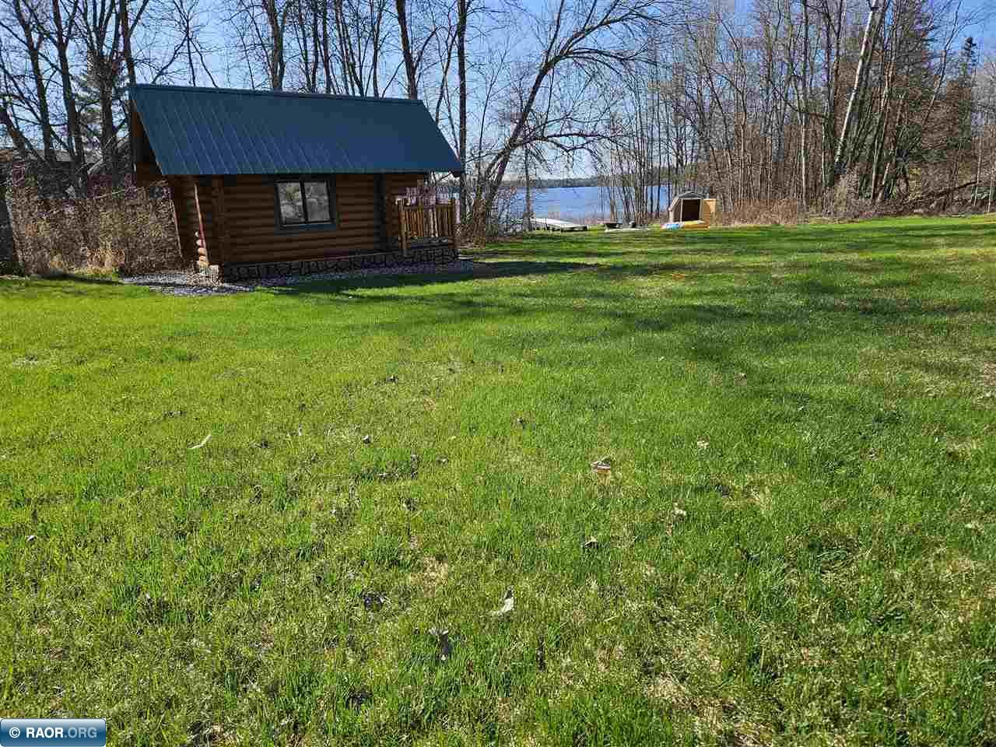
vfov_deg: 58.9
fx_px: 662
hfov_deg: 73.9
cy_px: 374
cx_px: 498
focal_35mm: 23
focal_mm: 5.4
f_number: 1.8
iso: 32
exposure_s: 1/1663
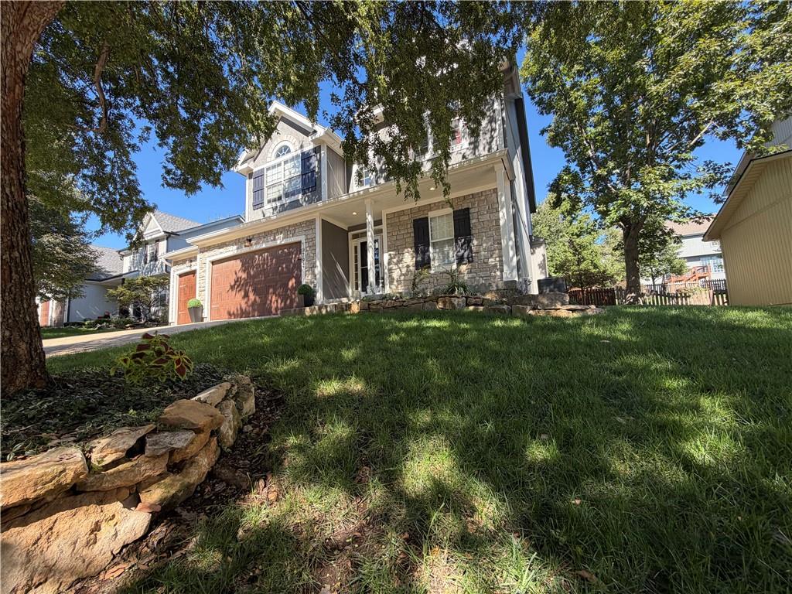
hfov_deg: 102.1
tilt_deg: +6.1
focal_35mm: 14
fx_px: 320
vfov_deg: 85.7
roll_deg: +2.3
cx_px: 396
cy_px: 297
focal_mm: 2.22
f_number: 2.2
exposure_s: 1/224
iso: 50
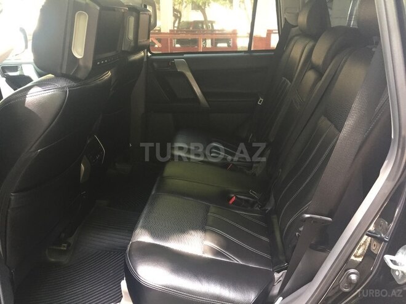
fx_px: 340
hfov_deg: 61.7
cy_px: 152
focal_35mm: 29
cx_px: 203
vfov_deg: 48.2
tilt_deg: -20.4
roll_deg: -2.0
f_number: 2.2
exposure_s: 1/33
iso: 160
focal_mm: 4.15
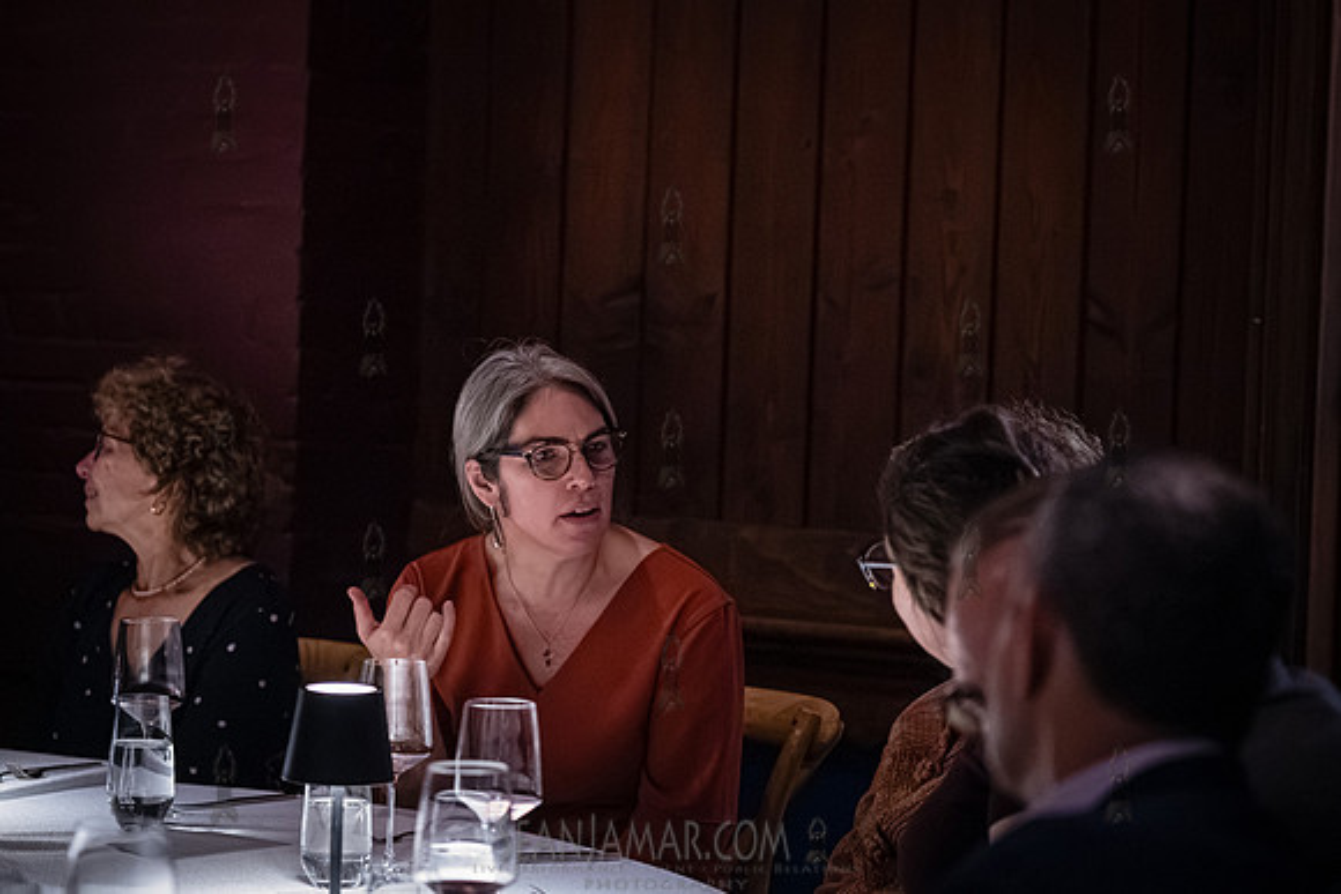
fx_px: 4168
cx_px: 708
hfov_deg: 18.3
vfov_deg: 12.2
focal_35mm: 112
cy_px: 373
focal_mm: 96
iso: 12800
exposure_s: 1/160
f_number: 2.8
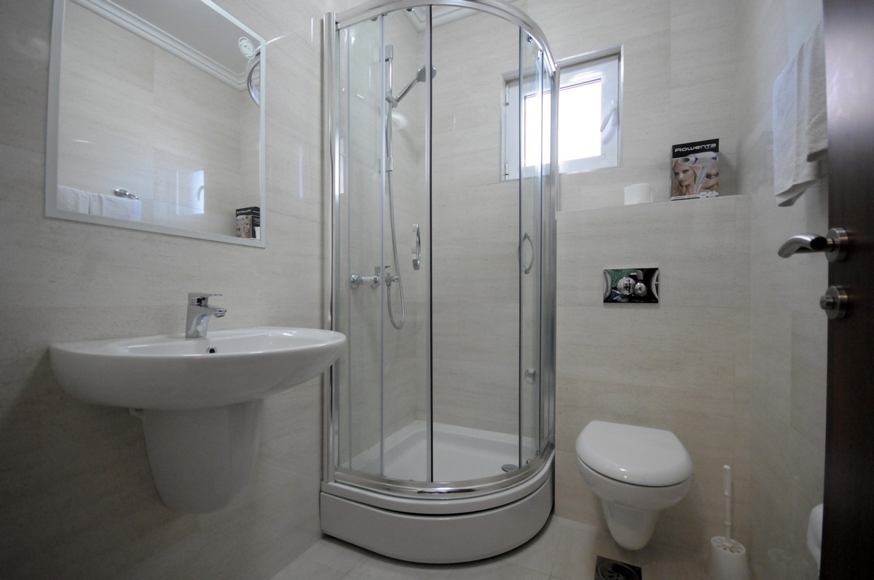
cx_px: 437
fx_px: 364
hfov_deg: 100.5
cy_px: 290
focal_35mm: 15
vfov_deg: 77.2
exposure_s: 1/100
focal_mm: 10
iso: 2000
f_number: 5
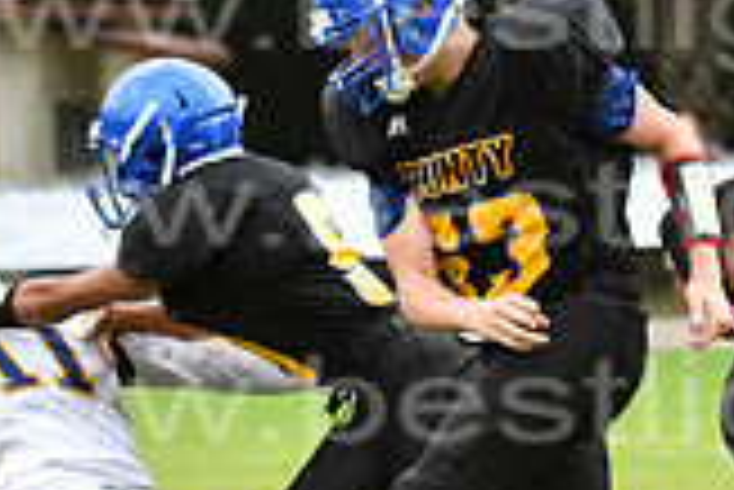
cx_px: 901
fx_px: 15264
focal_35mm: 748
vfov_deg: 1.8
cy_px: 312
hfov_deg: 2.8
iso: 800
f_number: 3.5
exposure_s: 1/1600
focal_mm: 140
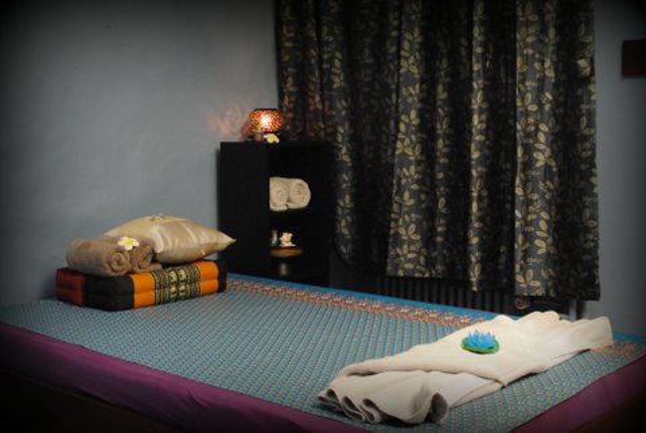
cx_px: 323
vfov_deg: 28.2
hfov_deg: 41.0
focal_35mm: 48
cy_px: 216
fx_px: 863
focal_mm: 32
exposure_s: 1
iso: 1600
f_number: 20
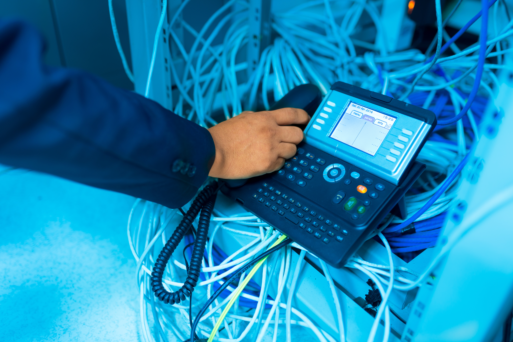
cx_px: 256
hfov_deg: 54.4
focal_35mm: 35
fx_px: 499
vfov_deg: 37.9
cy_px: 171
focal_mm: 35
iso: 200
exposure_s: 1/5
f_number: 2
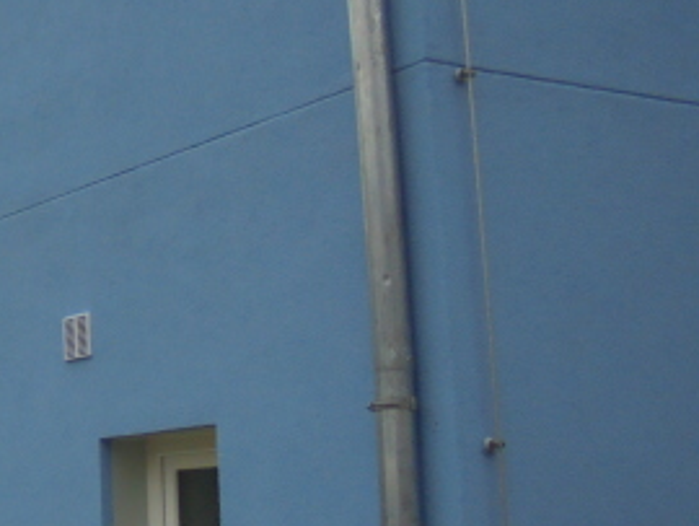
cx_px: -334
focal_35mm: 77
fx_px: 1556
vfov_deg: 19.1
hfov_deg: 21.5
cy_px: 329
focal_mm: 4.6
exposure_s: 1/200
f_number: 3.5
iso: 100
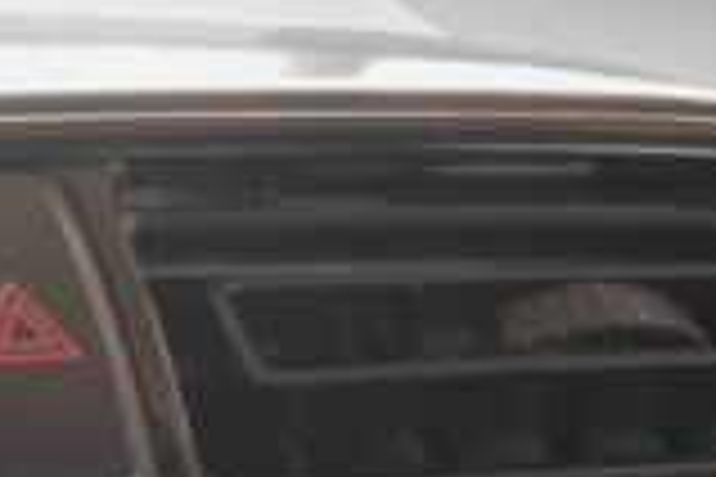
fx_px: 4216
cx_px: -153
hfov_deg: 9.6
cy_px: 1316
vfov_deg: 6.1
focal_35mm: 212
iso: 2000
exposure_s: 1/100
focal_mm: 22.1
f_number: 9
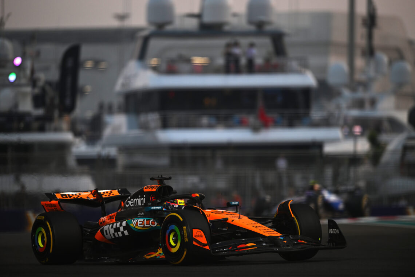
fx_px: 4611
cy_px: 138
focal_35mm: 400
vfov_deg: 3.4
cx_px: 208
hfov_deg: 5.2
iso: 500
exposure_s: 1/2000
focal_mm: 400
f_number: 2.8
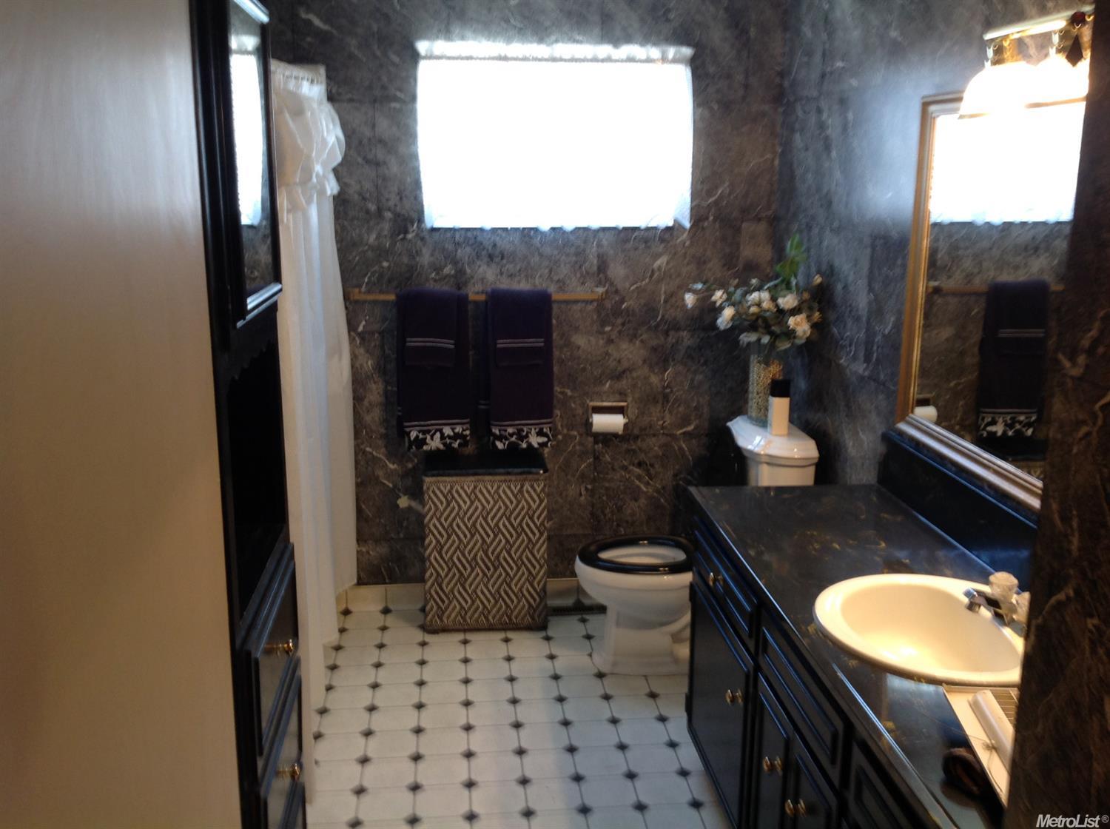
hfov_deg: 52.7
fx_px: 1121
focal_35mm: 35
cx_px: 555
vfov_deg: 40.6
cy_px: 414
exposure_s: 1/15
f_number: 2.4
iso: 64
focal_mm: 4.28
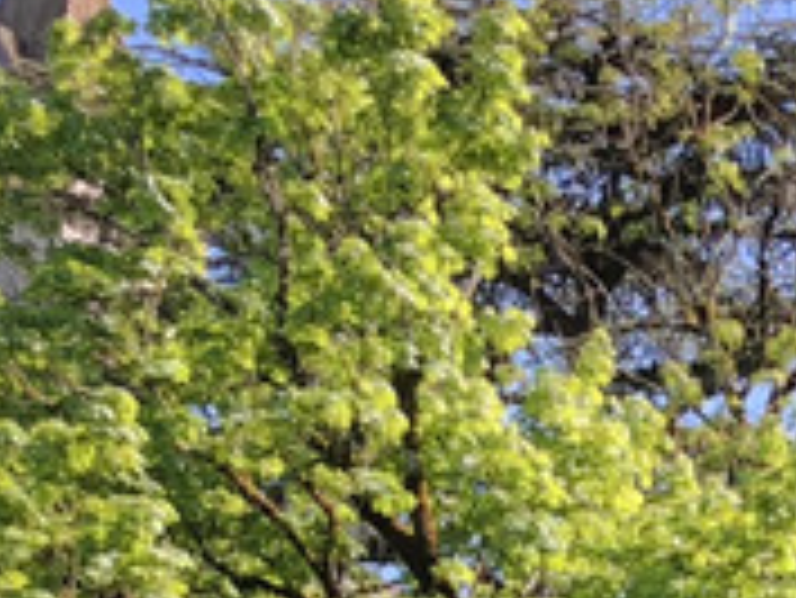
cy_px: 1331
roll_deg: +0.3
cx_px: 917
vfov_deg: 7.4
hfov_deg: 10.3
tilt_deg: +7.2
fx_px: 4372
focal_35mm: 190
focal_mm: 4
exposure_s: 1/190
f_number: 1.8
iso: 20
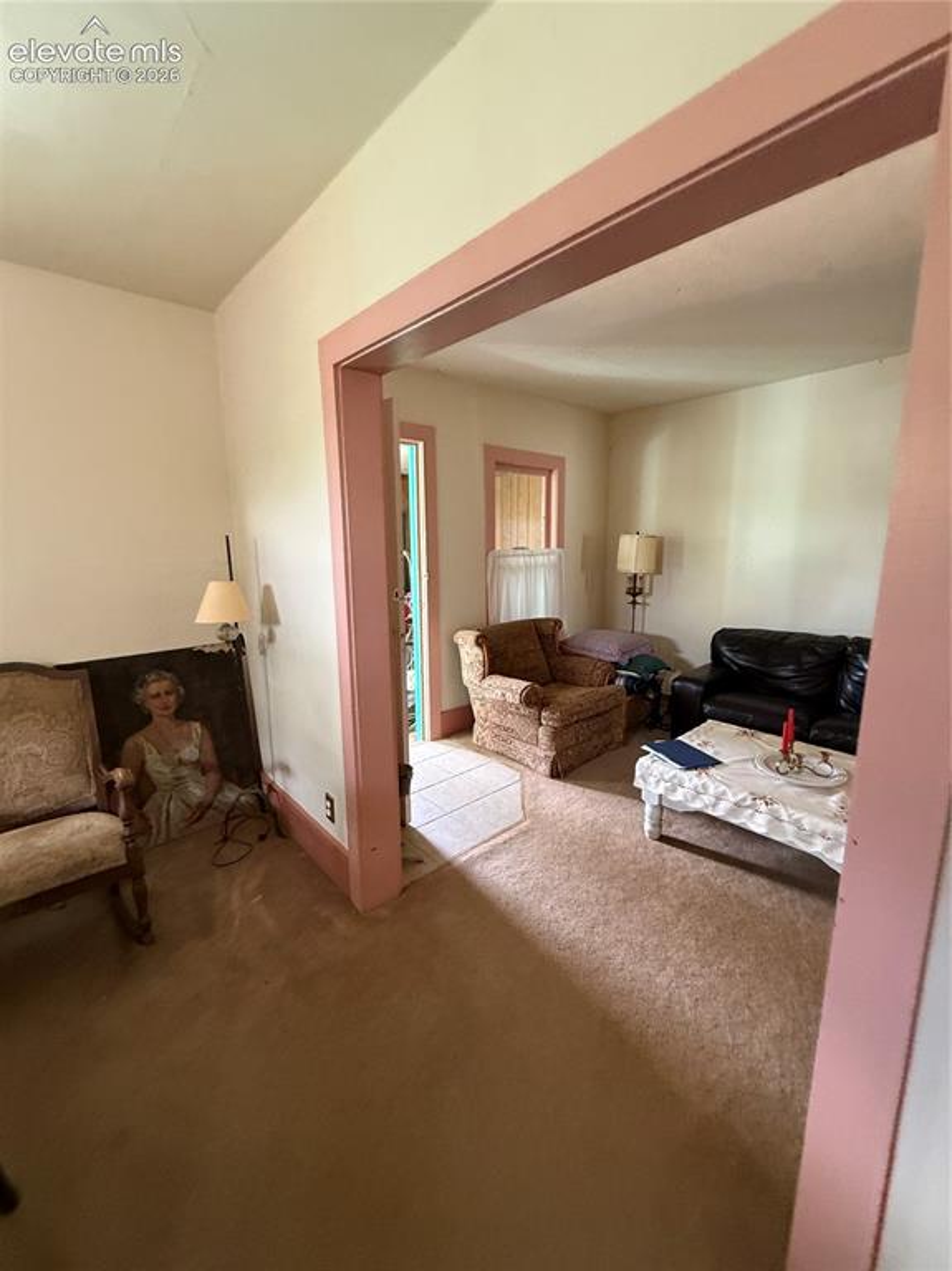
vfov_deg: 102.1
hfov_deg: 85.6
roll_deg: +1.1
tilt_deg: -7.9
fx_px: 514
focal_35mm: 14
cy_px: 636
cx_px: 476
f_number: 2.2
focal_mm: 2.22
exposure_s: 1/60
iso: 500
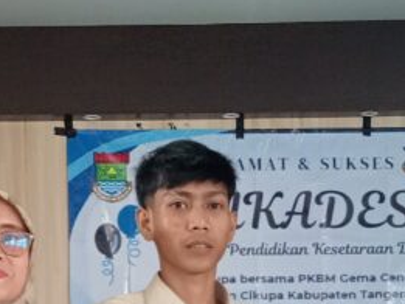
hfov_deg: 17.8
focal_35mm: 110
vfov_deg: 12.9
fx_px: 1288
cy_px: 418
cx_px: 268
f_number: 1.8
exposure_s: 1/33.3
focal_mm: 3.98
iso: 416
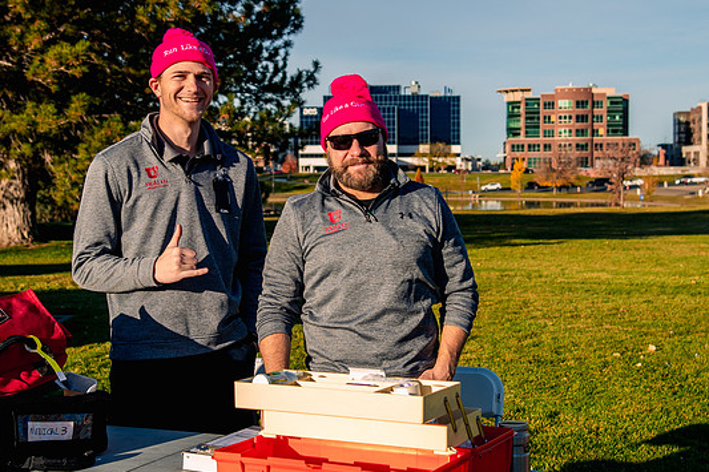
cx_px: 359
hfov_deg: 31.4
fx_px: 1260
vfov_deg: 21.2
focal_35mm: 64
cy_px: 210
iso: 800
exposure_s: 1/1600
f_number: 6.3
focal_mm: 50
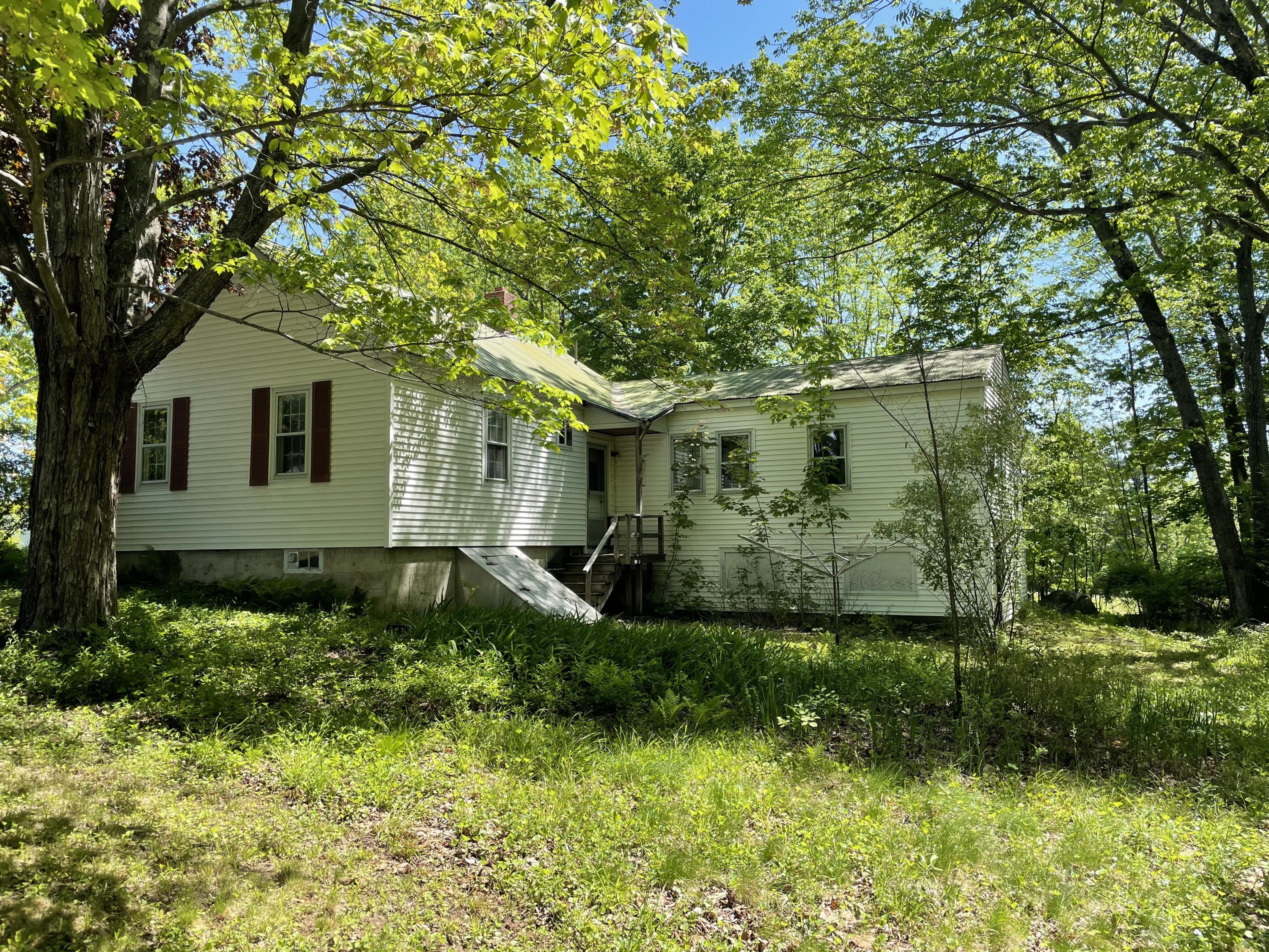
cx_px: 634
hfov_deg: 67.3
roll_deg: +1.4
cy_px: 476
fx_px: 953
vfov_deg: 53.1
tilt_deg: +5.6
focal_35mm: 26
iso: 32
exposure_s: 1/1014
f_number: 1.6
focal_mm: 4.2
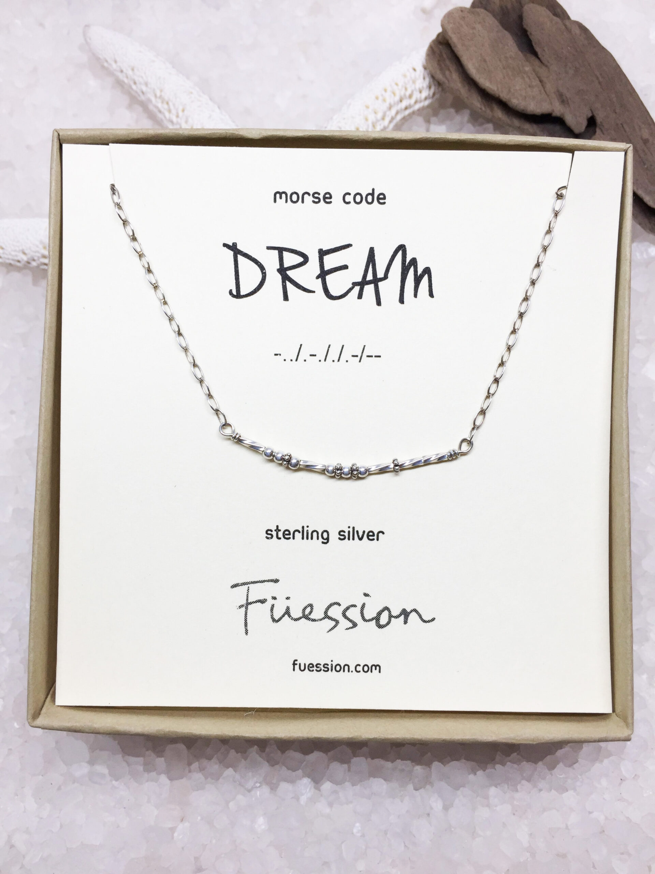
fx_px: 732
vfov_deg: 61.7
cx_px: 328
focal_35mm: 29
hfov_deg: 48.2
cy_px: 437
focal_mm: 4.15
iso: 32
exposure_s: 1/262
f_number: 2.2
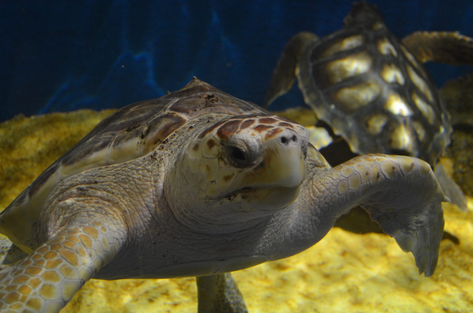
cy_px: 147
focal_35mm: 50
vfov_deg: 26.9
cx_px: 232
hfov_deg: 39.7
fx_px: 656
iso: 1600
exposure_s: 1/250
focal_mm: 30
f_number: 4.2
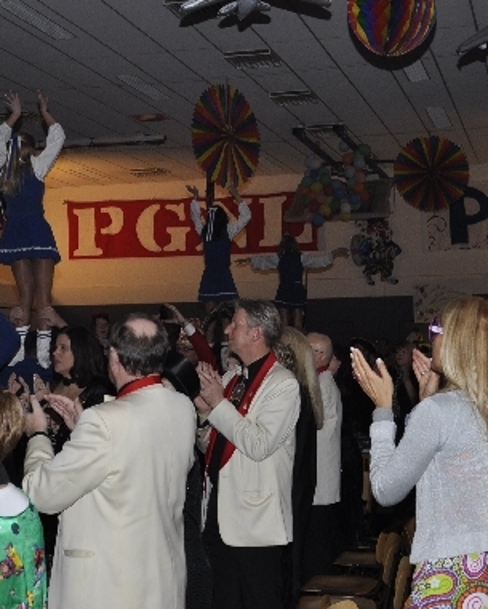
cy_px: 220
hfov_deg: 24.6
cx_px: 264
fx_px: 1119
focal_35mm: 62
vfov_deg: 30.3
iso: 400
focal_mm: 21
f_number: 5
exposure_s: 1/60
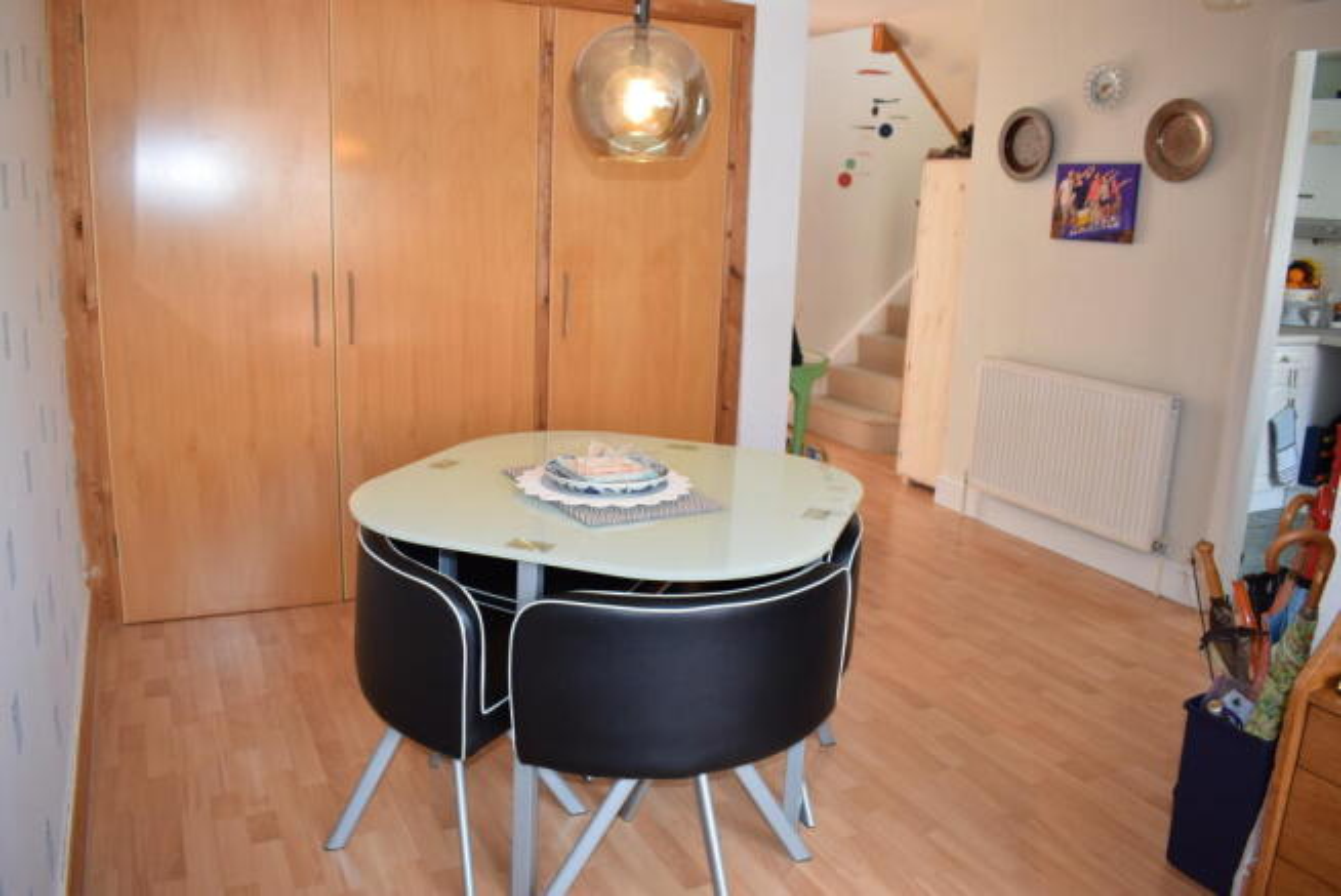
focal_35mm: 27
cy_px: 448
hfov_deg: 67.3
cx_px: 670
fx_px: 1006
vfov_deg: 48.0
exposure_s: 1/125
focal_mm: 18
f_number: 5
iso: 800
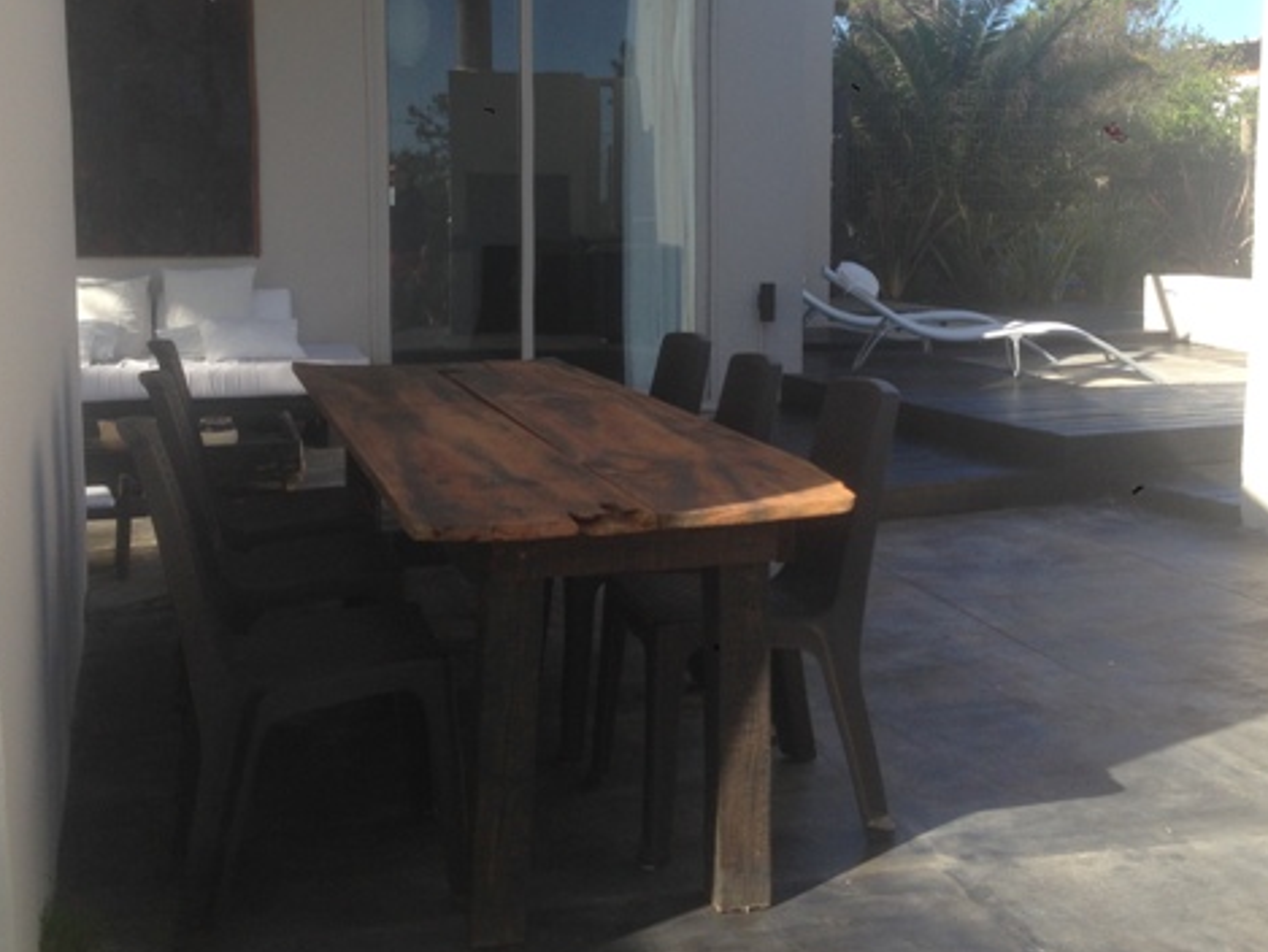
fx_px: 1649
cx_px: 654
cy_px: 379
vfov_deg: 32.1
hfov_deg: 42.1
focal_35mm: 45
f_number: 2.4
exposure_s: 1/786
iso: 50
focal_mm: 4.12
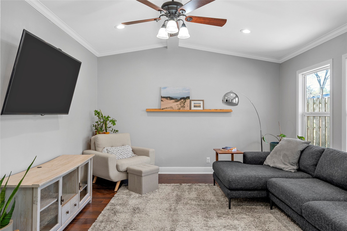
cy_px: 116
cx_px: 174
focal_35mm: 25
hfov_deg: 71.5
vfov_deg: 51.3
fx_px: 241
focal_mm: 17
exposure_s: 1/1.25
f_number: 8
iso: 160
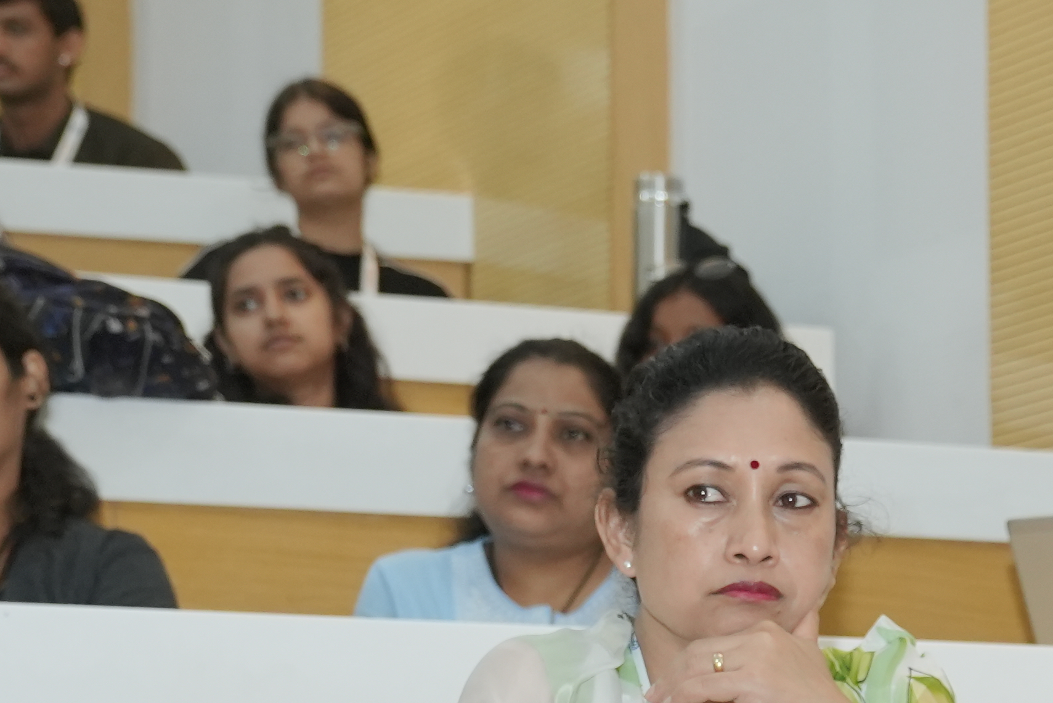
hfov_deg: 11.9
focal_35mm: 164
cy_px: 828
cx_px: 1638
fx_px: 4797
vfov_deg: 8.3
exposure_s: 1/200
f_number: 4
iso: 1250
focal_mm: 40
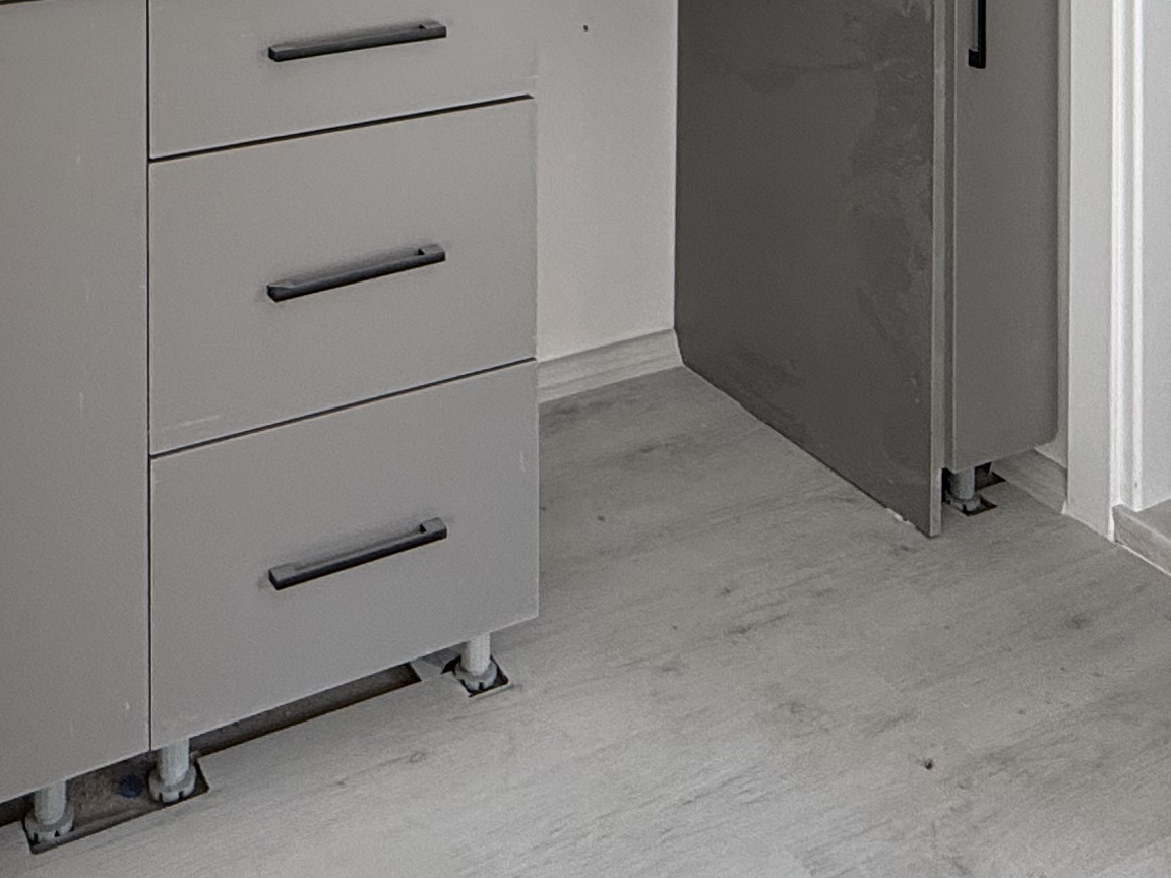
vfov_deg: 24.2
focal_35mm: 49
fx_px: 1658
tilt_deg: +0.5
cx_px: 535
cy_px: -385
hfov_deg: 38.9
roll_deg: -0.3
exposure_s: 1/99
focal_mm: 2.22
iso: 125
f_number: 2.2
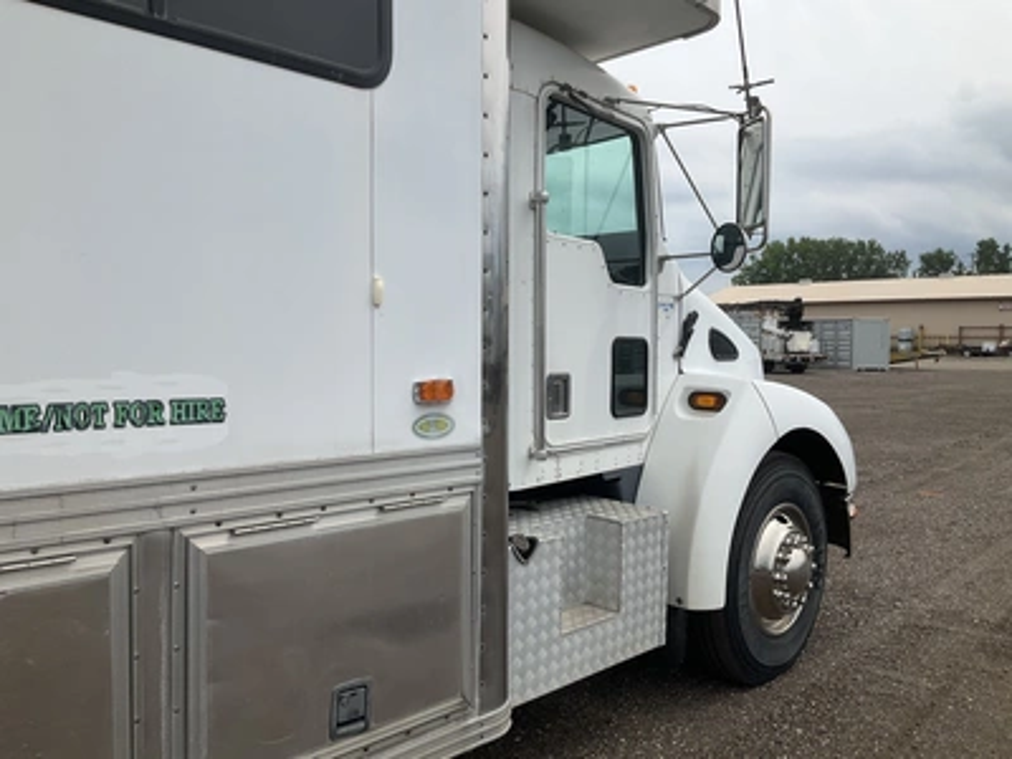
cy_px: 380
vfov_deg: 48.2
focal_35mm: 29
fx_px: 848
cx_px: 506
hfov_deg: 61.7
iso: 25
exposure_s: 1/2227
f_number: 1.8
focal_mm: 3
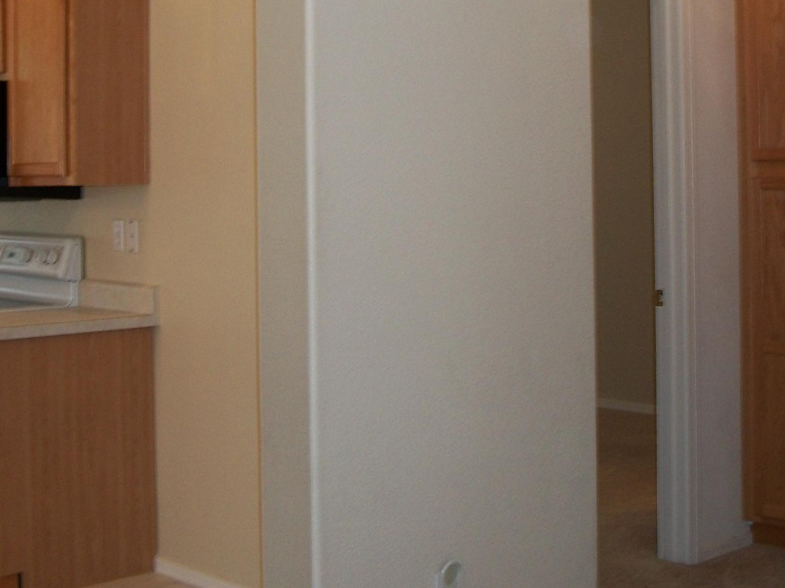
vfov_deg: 23.7
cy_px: 126
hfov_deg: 31.6
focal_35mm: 61
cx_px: 453
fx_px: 1383
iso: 80
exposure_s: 1/30
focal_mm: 5.7
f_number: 2.9
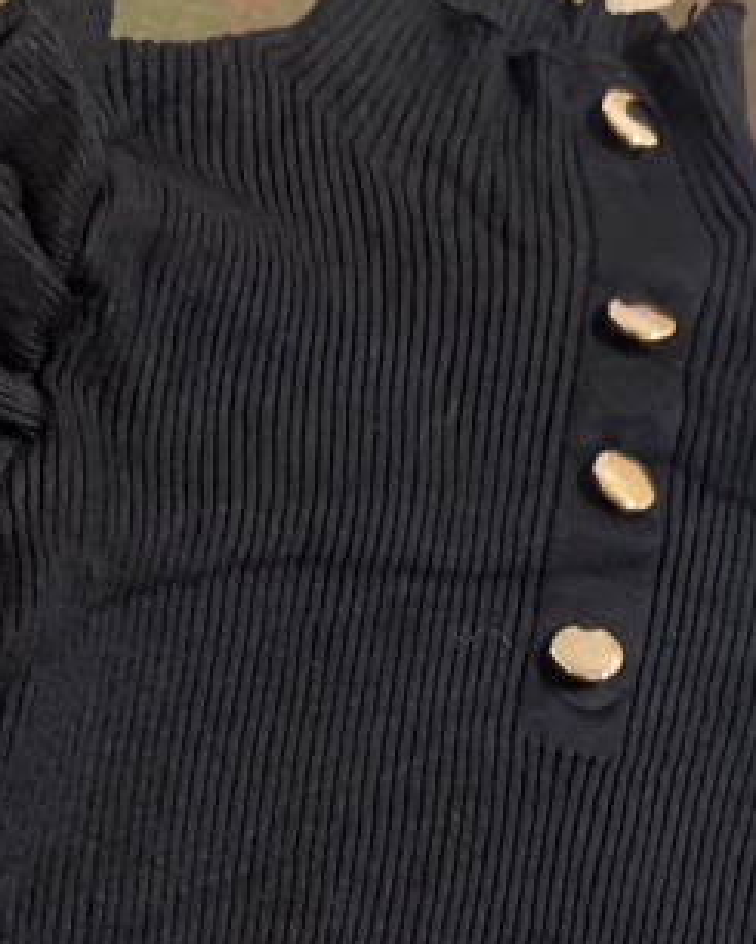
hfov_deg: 18.5
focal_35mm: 83
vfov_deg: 21.2
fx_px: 2320
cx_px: 401
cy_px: 1163
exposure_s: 1/50
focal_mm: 5.7
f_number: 1.5
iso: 320
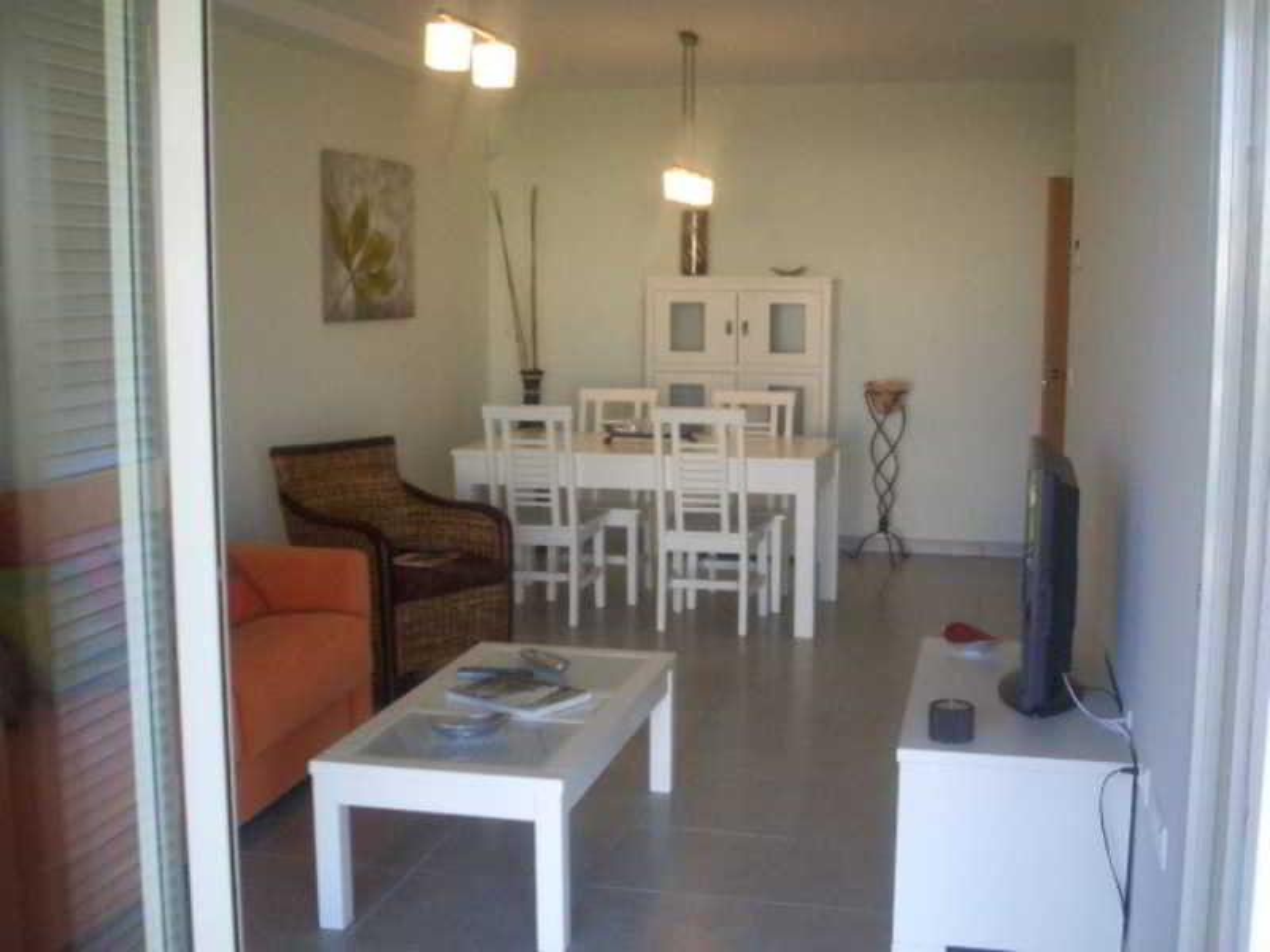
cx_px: 635
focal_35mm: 43
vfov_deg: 33.6
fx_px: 1578
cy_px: 476
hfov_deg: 43.9
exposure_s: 1/60
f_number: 4.3
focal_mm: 5.7
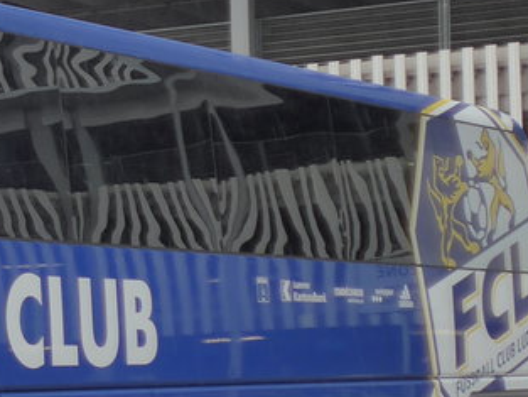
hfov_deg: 11.8
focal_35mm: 157
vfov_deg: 9.5
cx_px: -363
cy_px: 225
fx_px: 2396
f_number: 2.6
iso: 160
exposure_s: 1/320
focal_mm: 8.4
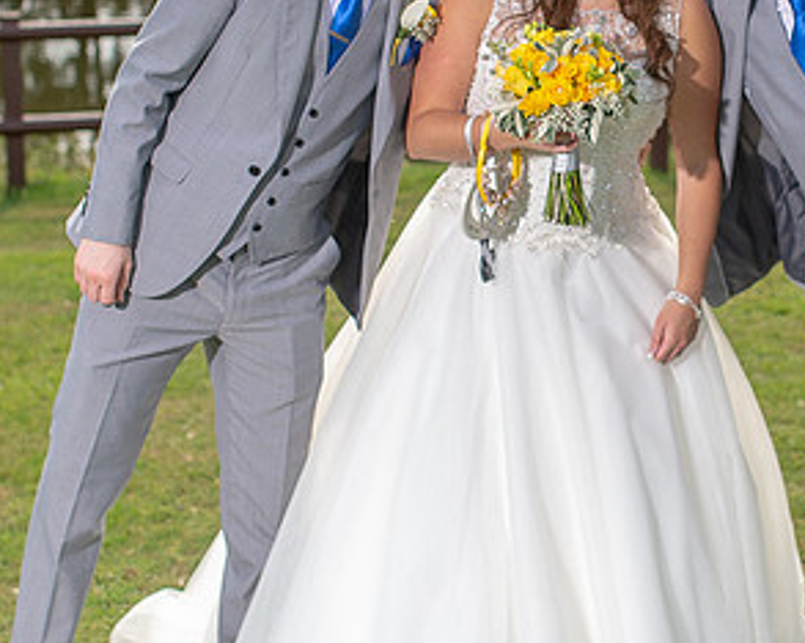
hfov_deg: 20.7
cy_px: 195
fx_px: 2190
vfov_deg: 16.6
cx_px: 600
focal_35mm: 92
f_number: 2.8
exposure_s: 1/1600
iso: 160
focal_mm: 35
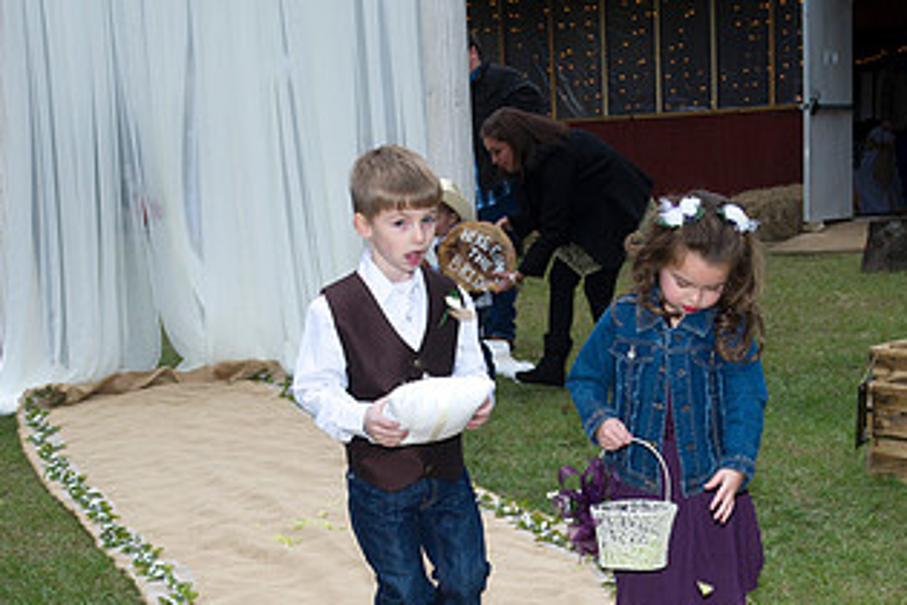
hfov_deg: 28.8
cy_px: 533
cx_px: 515
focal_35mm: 70
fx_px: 1763
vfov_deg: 19.1
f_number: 8
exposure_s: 1/160
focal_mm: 38
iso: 800
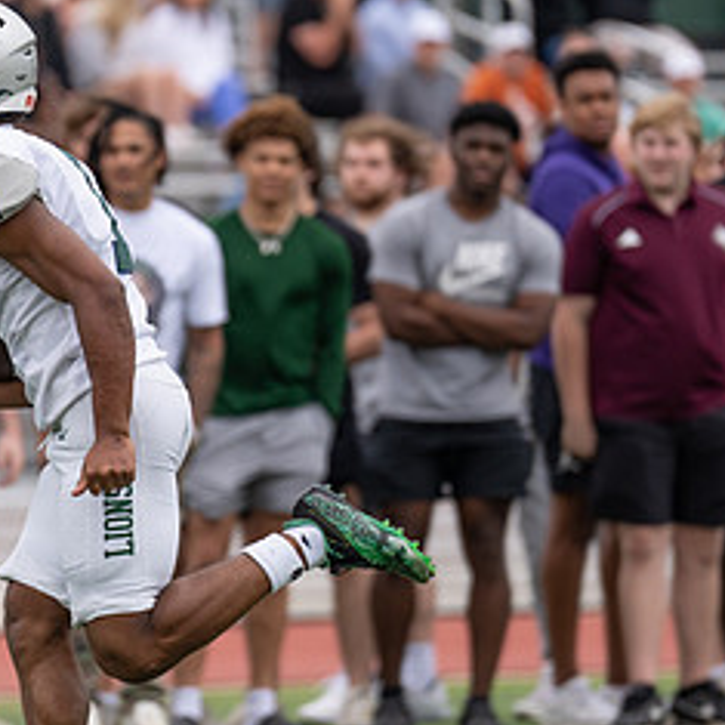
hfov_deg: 3.4
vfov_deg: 3.4
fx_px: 12132
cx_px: 160
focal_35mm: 512
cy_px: 294
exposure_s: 1/1250
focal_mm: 200
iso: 250
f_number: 2.8
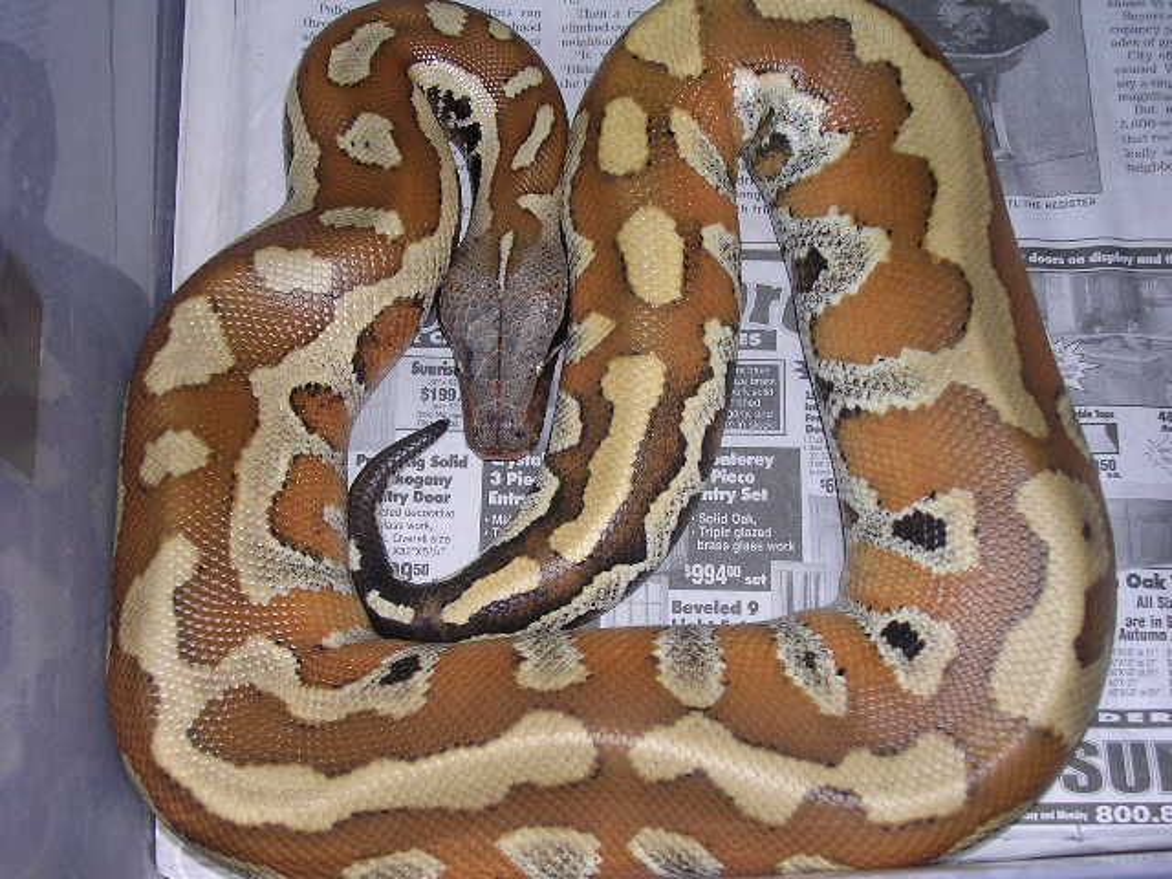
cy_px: 440
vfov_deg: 29.7
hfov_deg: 38.9
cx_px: 586
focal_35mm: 49
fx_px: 1659
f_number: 3.1
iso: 100
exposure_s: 1/60.1
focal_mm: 7.5
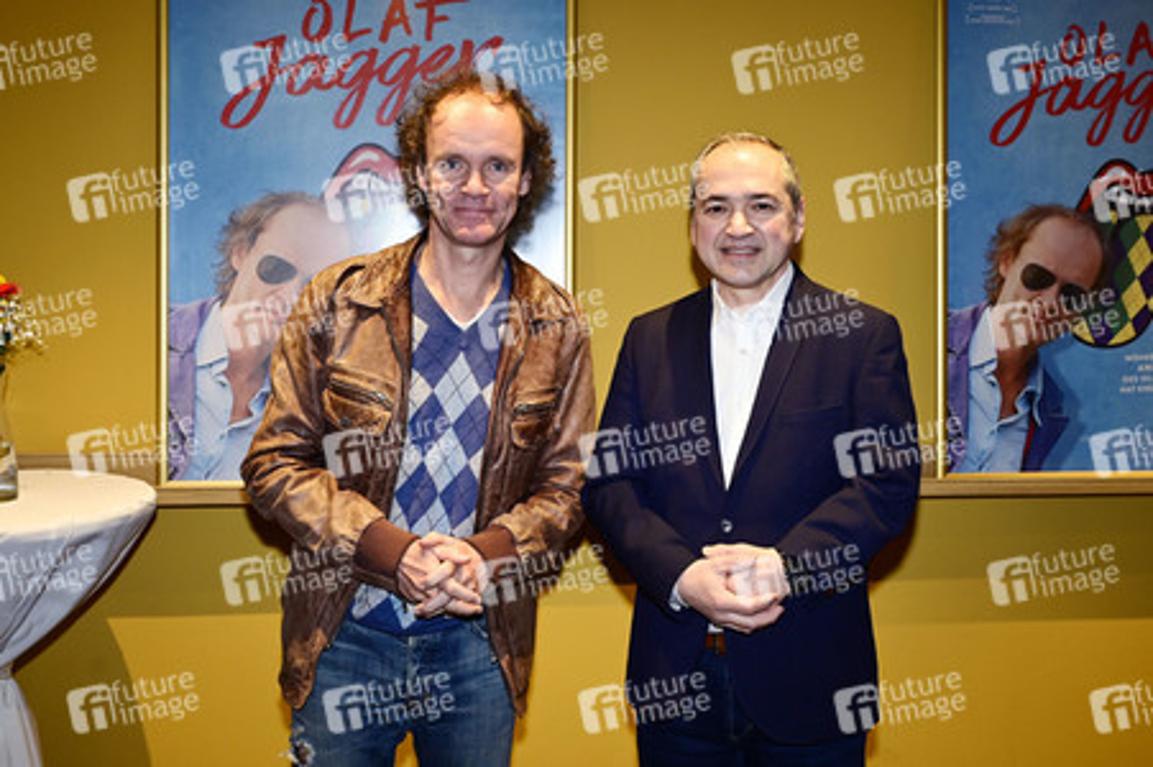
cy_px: 384
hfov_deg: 53.2
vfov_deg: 36.8
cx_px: 576
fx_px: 1152
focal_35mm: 36
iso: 1600
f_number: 5
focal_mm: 36
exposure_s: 1/125
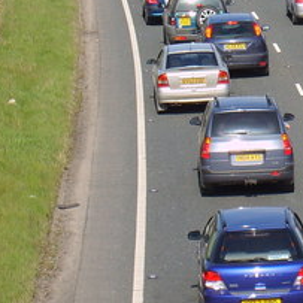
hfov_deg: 6.0
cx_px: 278
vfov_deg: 6.0
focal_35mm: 293
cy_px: 42
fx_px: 2902
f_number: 4.9
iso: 50
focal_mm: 17.4
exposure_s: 1/250
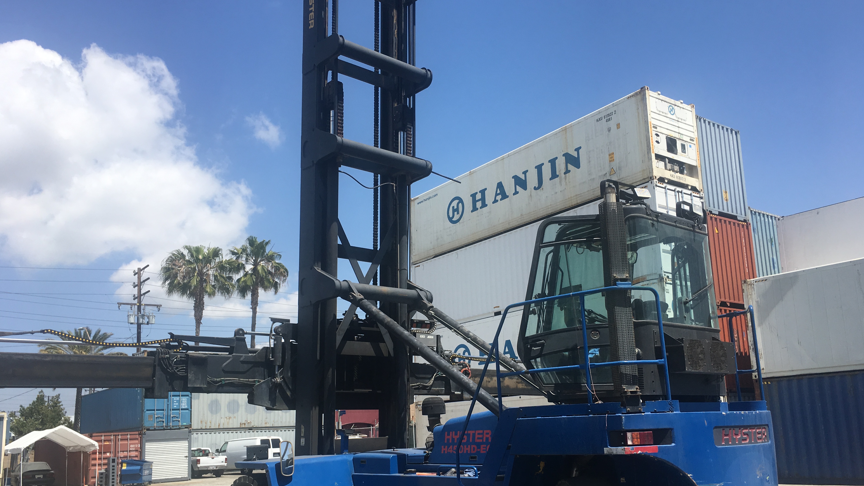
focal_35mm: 32
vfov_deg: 36.5
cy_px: 300
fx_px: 733
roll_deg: +2.2
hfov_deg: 61.0
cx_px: 434
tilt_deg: +10.1
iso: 25
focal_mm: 4.15
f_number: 2.2
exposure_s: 1/1637
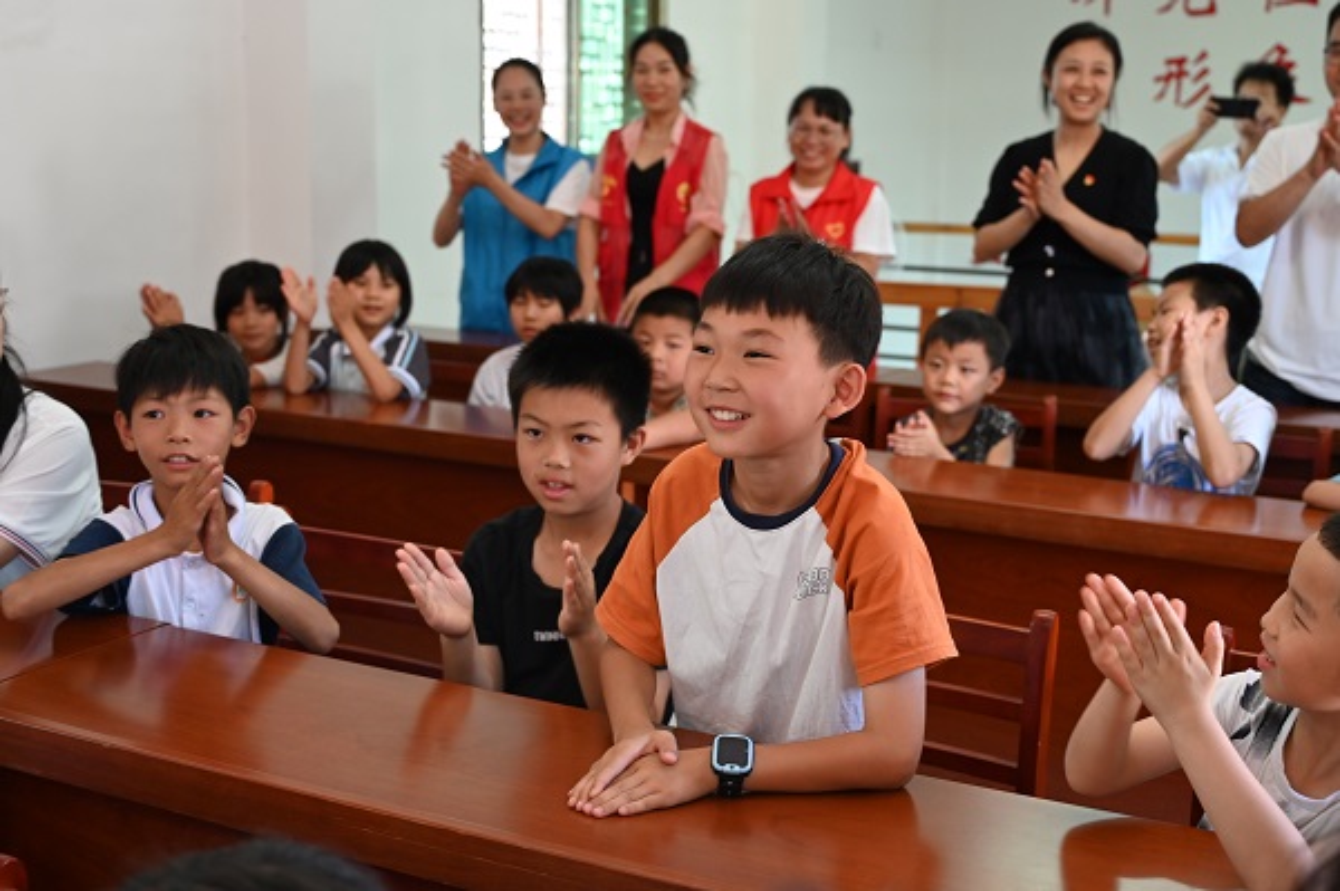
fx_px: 1636
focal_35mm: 44
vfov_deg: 30.5
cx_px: 670
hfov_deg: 44.5
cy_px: 446
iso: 1800
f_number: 4
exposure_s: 1/125
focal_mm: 44
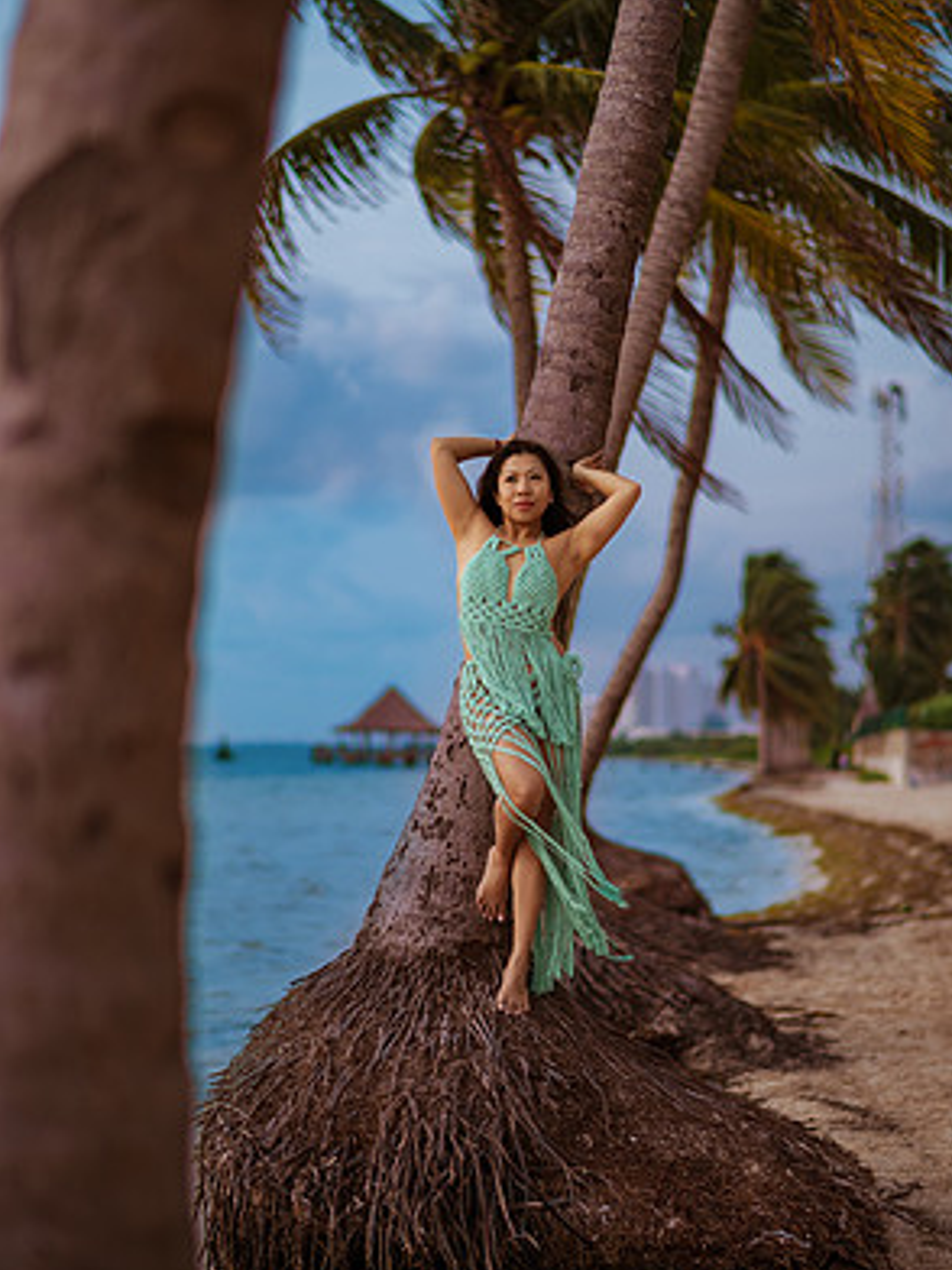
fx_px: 2347
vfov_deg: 30.3
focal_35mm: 64
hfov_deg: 22.9
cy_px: 596
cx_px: 482
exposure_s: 1/160
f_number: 1.8
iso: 200
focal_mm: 58
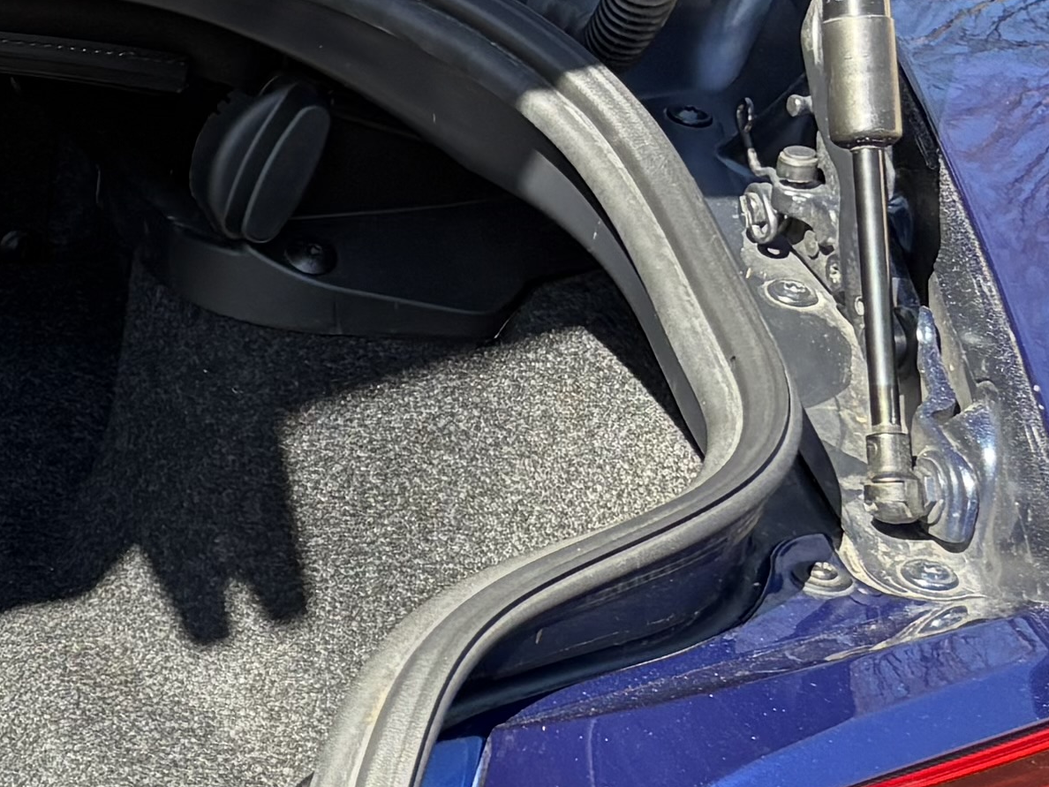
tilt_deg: -22.1
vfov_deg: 11.8
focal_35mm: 125
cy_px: 230
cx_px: -1132
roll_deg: +1.3
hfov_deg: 13.3
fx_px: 3788
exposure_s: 1/492
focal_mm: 5.96
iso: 64
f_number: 1.6
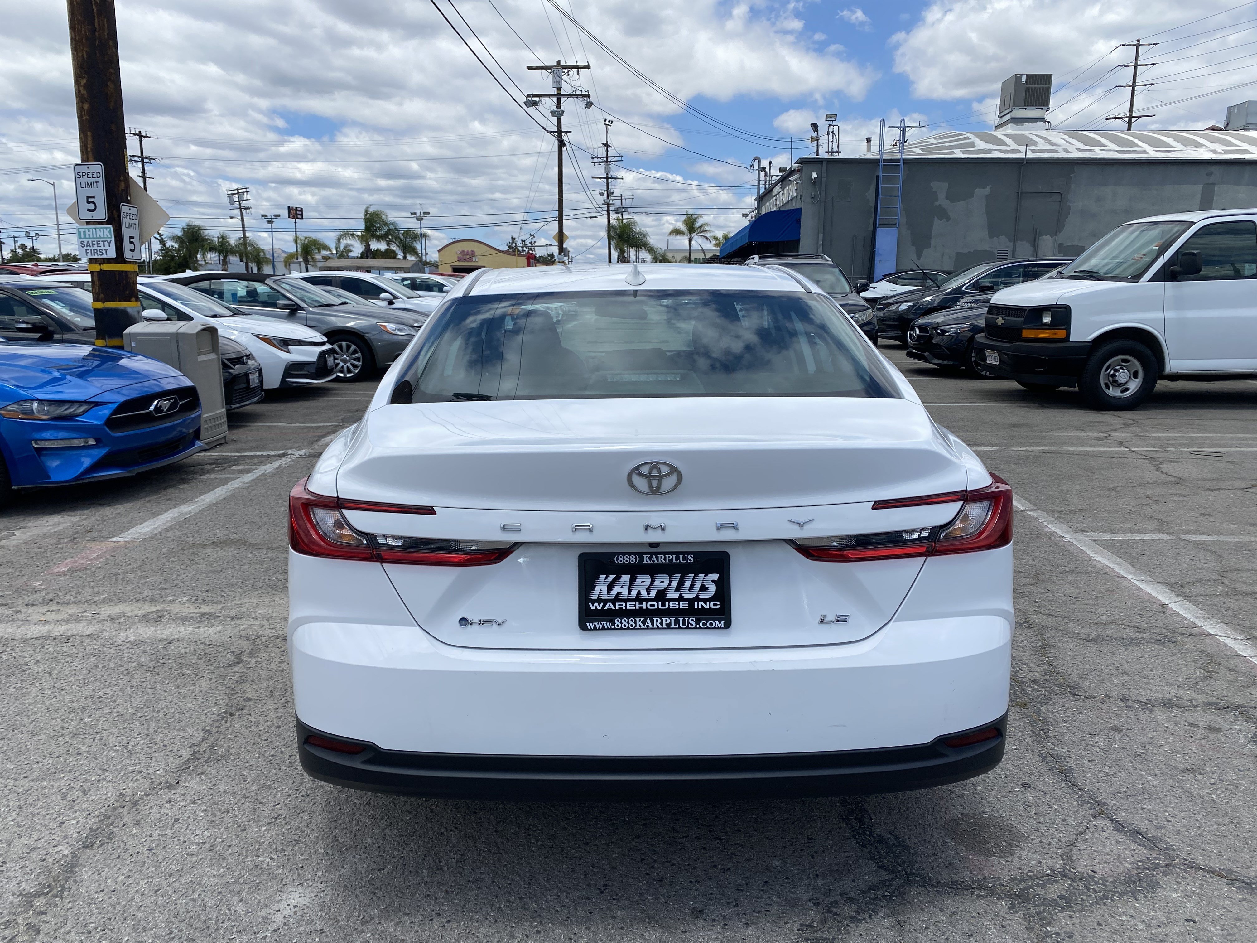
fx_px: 944
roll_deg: -0.2
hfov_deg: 67.3
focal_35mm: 26
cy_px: 472
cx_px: 628
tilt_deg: -11.5
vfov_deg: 53.1
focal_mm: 4.25
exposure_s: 1/4115
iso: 32
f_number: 1.8
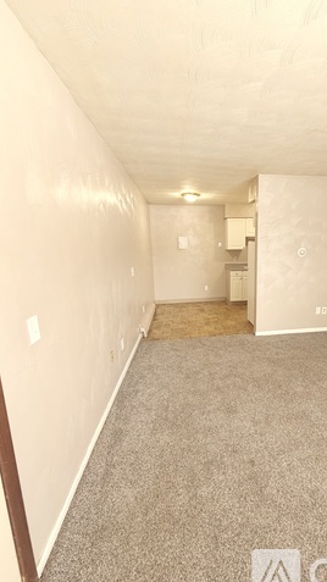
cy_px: 293
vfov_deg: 99.4
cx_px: 220
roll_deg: +1.3
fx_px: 247
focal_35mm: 16
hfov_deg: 65.1
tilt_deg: -9.4
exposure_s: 1/60
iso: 200
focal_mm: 2.22
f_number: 2.2
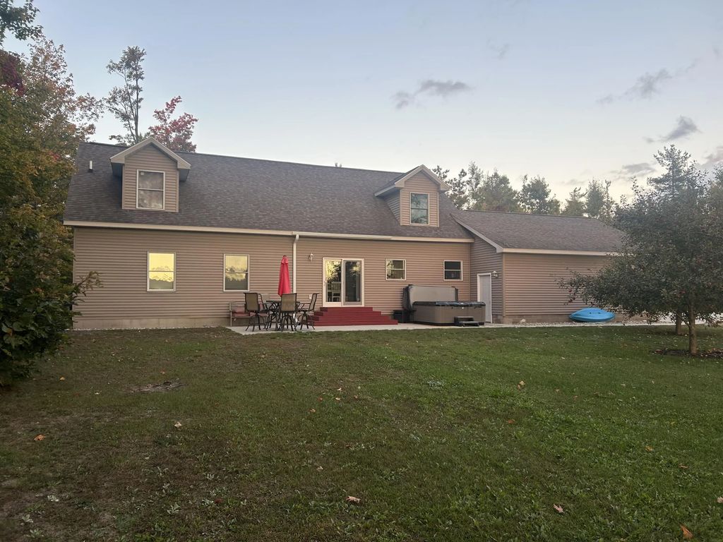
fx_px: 543
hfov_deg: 67.3
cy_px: 271
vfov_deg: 53.1
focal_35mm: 26
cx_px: 362
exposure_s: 1/121
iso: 64
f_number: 1.5
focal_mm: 5.7
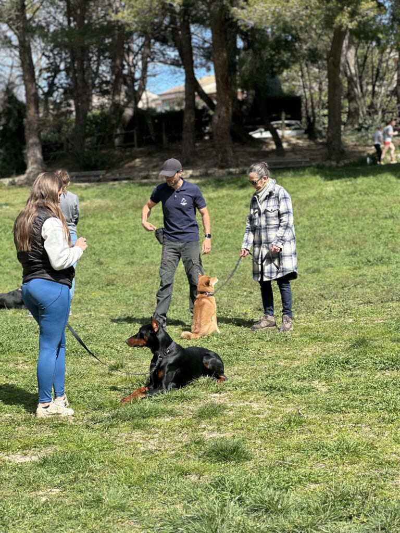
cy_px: 266
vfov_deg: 25.3
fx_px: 1186
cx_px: 200
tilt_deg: -0.4
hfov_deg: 19.1
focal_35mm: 77
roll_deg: +2.0
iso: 32
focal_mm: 9
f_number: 2.8
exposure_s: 1/332
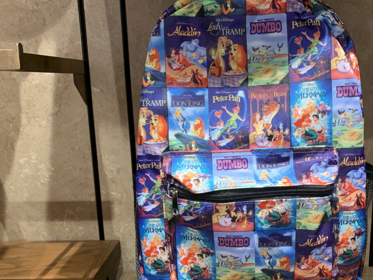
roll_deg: -0.1
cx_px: 248
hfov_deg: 50.5
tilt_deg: -13.0
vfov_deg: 39.6
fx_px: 388
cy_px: 161
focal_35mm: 36
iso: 200
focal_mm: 4.25
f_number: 1.8
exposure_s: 1/60
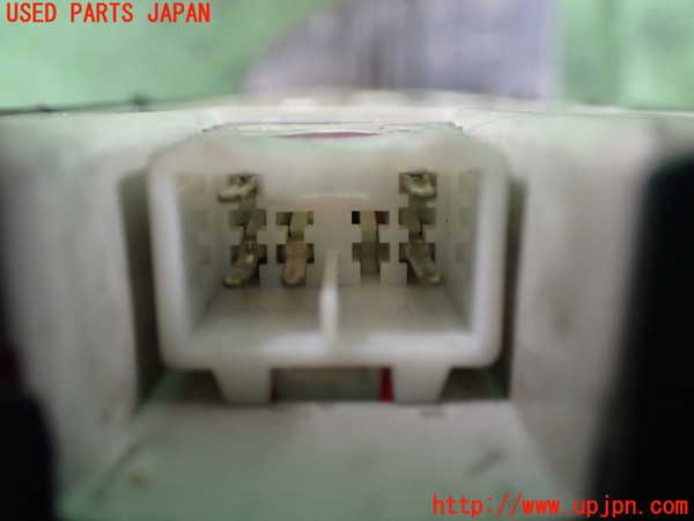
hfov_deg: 51.4
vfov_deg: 39.7
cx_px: 347
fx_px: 722
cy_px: 260
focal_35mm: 36
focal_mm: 6.37
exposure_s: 1/40
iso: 1000
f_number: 2.5
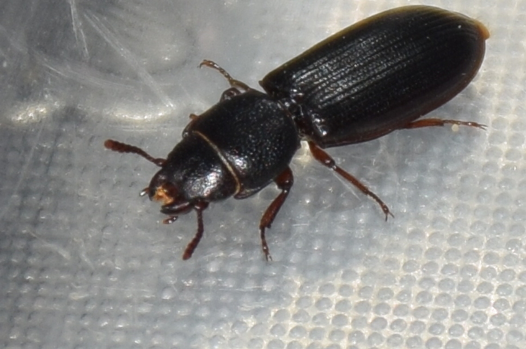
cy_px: 174
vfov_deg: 6.5
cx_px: 263
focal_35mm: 210
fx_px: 3062
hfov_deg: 9.8
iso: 100
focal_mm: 140
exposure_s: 1/60
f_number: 8
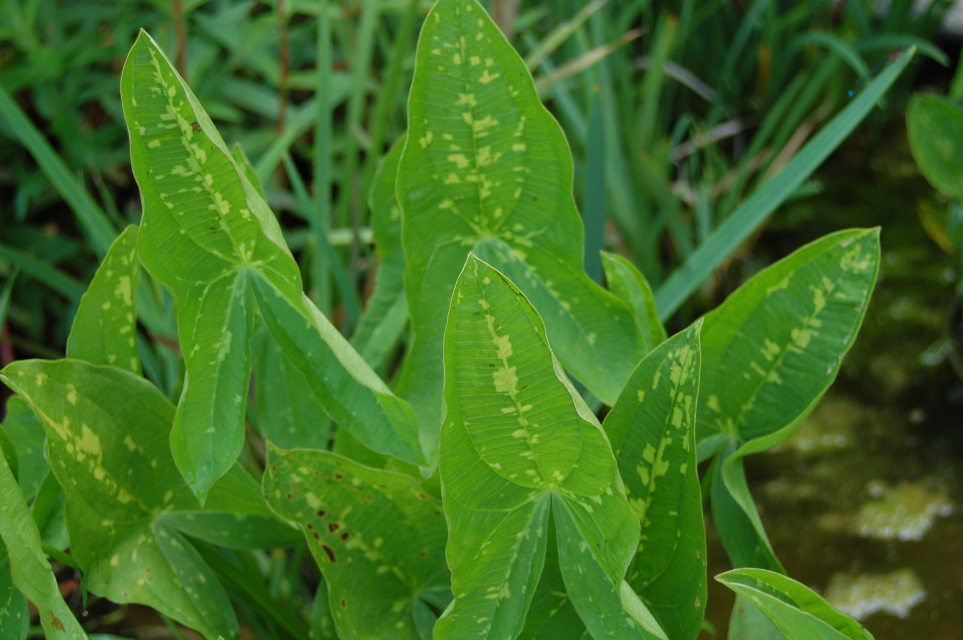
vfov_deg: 20.1
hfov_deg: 29.9
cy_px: 320
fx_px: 1804
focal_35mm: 68
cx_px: 482
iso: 320
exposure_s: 1/125
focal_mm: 45
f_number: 5.6
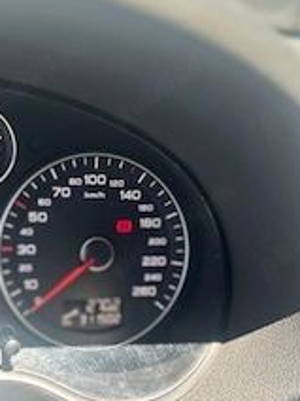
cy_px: 252
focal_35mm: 49
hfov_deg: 29.1
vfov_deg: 38.7
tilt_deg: -27.8
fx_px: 566
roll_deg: -6.3
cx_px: 64
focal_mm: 5.7
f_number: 1.5
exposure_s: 1/180
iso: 50
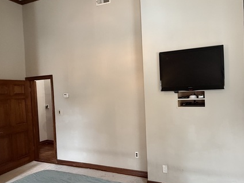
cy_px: 92
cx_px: 178
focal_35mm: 22
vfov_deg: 61.1
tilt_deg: -1.3
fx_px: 155
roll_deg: +1.5
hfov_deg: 72.0
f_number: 2.2
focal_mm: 2.22
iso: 320
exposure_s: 1/60
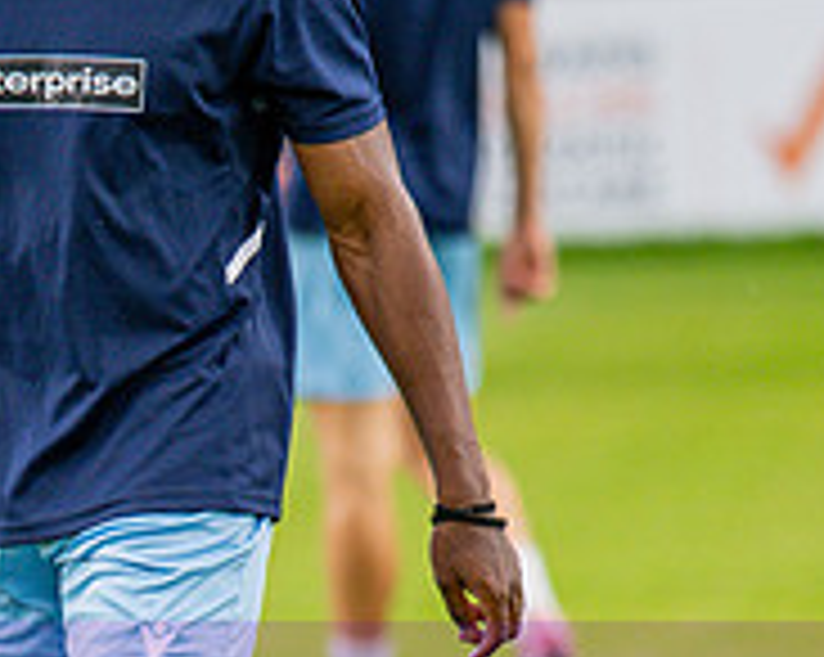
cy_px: 572
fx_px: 17077
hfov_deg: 2.8
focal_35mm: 701
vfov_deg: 2.2
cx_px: -96
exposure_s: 1/1600
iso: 400
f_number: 1.8
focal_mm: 135
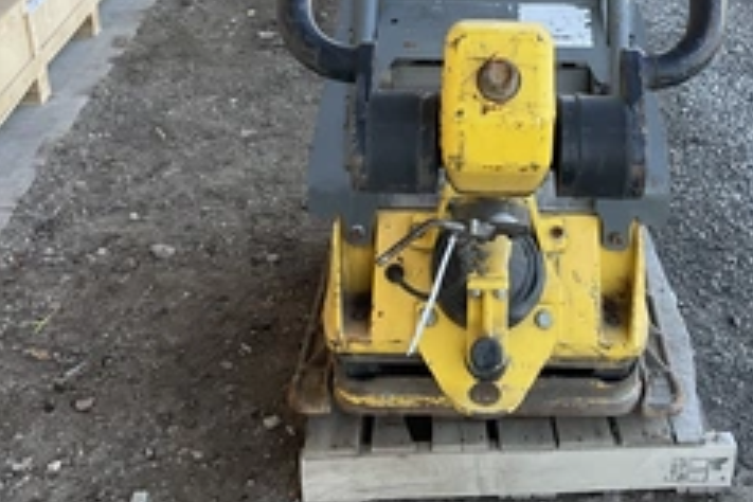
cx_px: 480
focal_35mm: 51
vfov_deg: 25.8
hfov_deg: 38.6
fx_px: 1067
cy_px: 67
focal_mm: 3
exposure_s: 1/167
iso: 32
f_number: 1.8
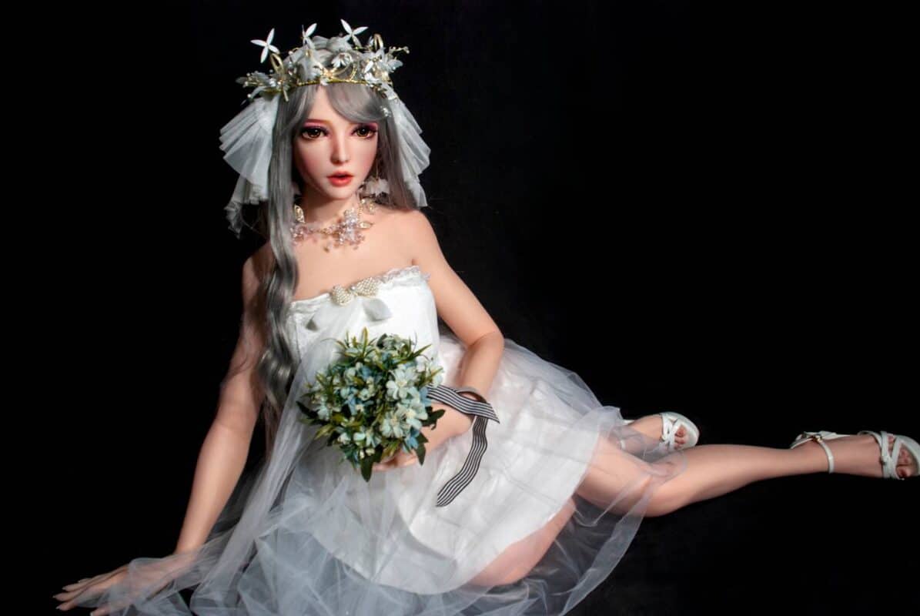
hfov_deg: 61.9
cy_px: 308
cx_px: 460
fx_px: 768
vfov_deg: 43.7
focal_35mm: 30
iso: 500
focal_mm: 20
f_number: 5
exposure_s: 1/25
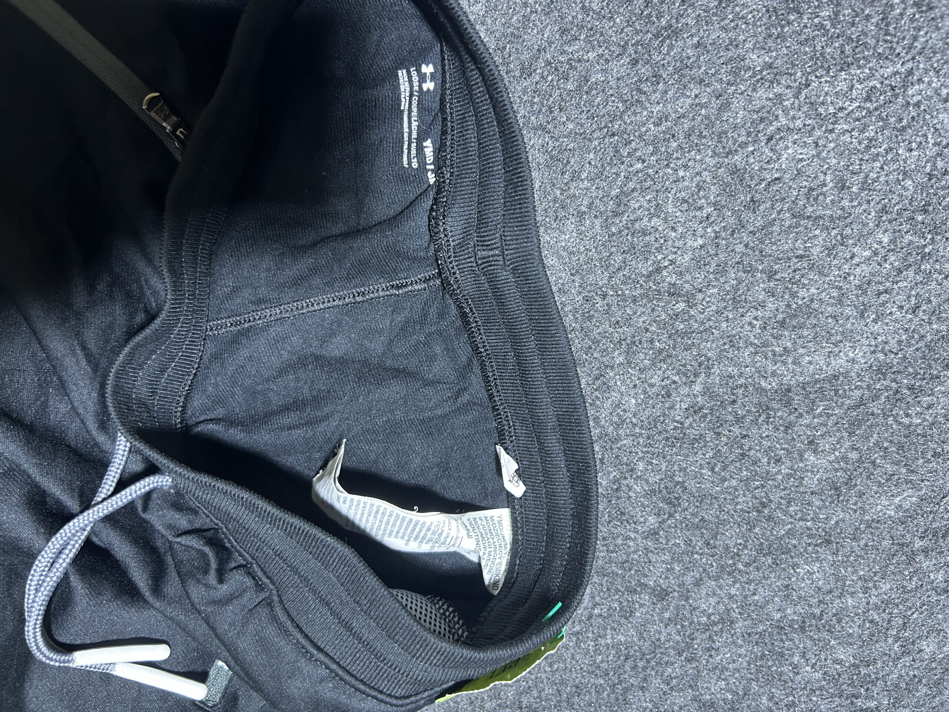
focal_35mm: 26
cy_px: 356
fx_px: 713
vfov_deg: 53.1
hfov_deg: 67.3
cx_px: 474
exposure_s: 1/50
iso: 200
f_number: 1.5
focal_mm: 5.7
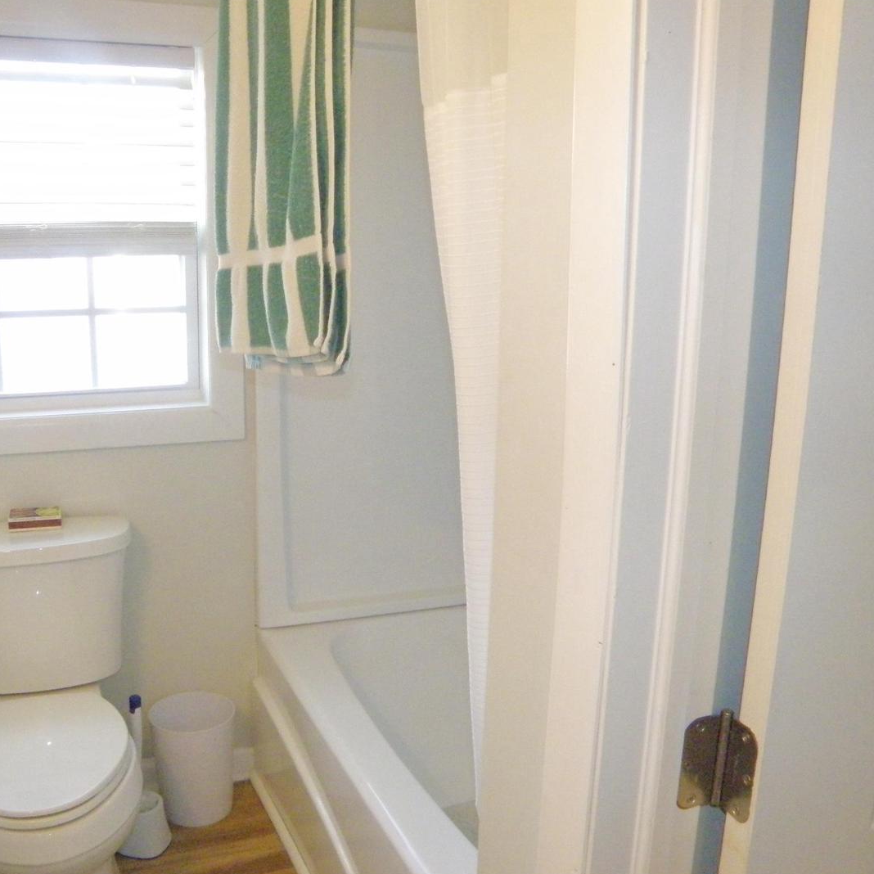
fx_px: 886
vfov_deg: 52.5
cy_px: 438
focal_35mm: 31
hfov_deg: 52.3
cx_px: 363
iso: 800
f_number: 5.6
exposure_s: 1/50
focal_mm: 4.6
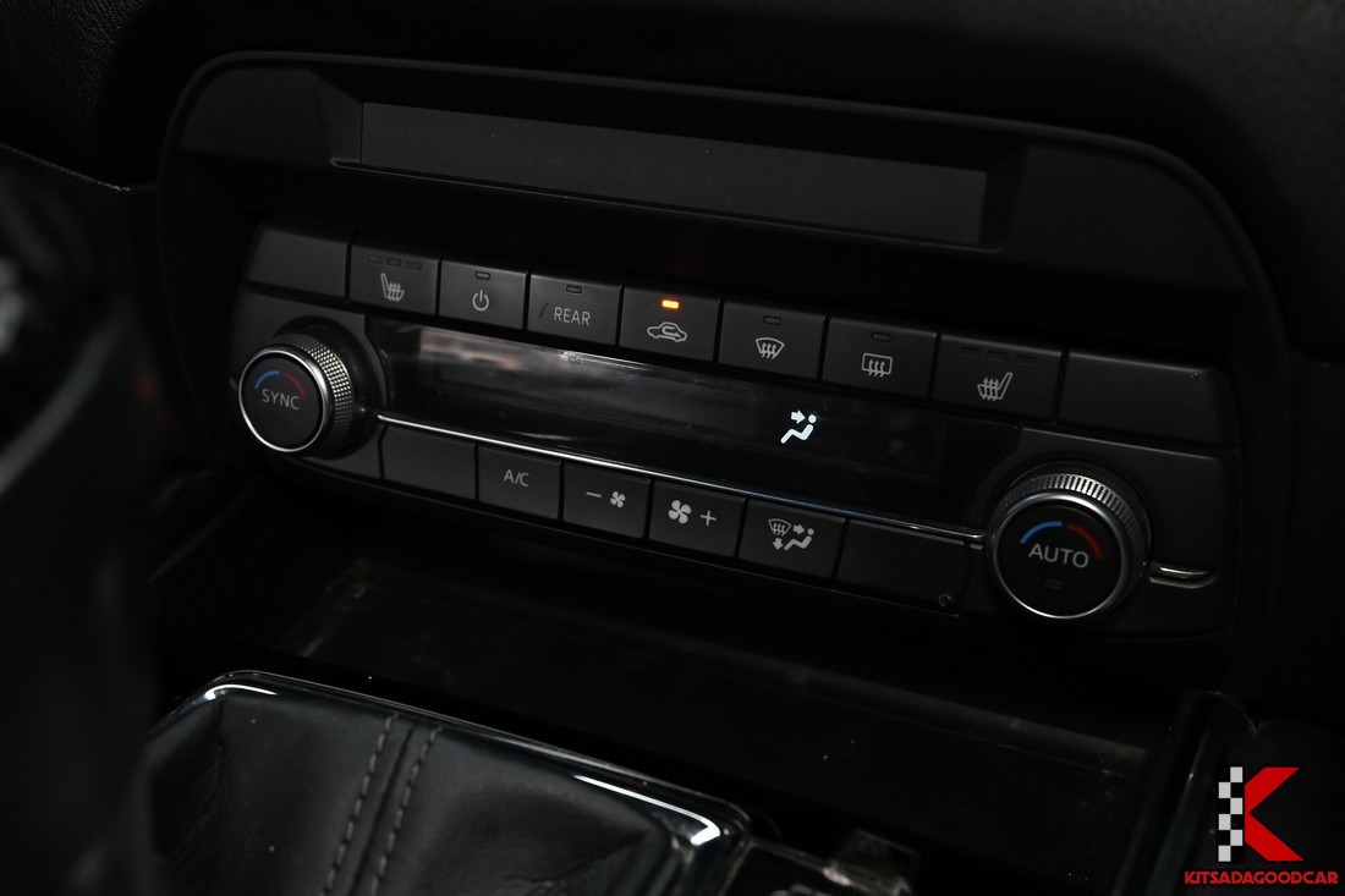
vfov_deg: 36.9
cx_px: 672
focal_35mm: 36
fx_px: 1345
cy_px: 448
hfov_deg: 53.1
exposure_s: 1/45
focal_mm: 24
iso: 800
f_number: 5.6
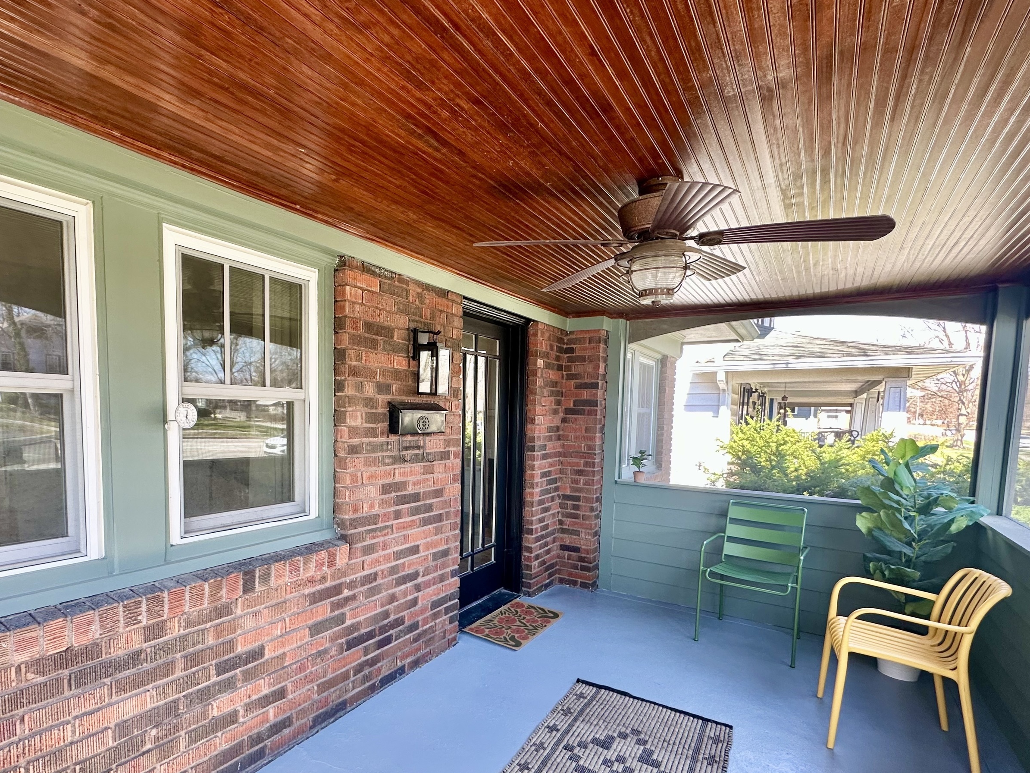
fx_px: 536
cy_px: 459
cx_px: 454
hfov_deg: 87.4
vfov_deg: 70.9
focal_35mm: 18
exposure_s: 1/99
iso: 100
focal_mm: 2.22
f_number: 2.2
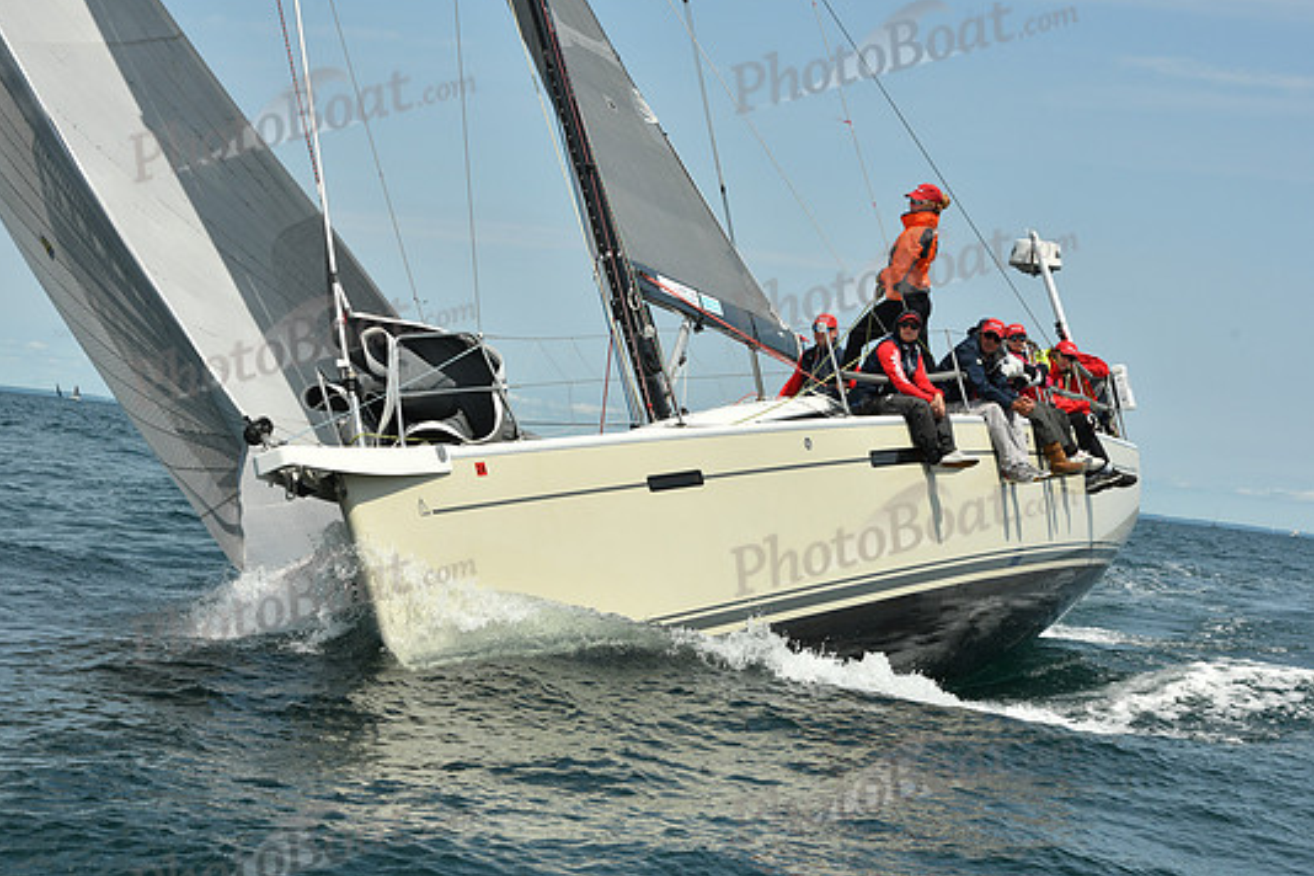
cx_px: 605
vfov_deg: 17.9
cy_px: 439
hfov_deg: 26.6
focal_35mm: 76
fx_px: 2774
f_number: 11
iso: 320
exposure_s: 1/1000
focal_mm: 70
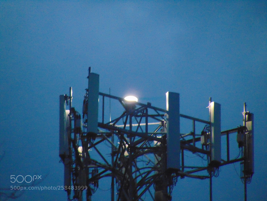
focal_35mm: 876
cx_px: 134
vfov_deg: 1.7
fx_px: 6757
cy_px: 100
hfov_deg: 2.3
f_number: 5.9
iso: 800
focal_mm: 157.1
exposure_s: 1/50
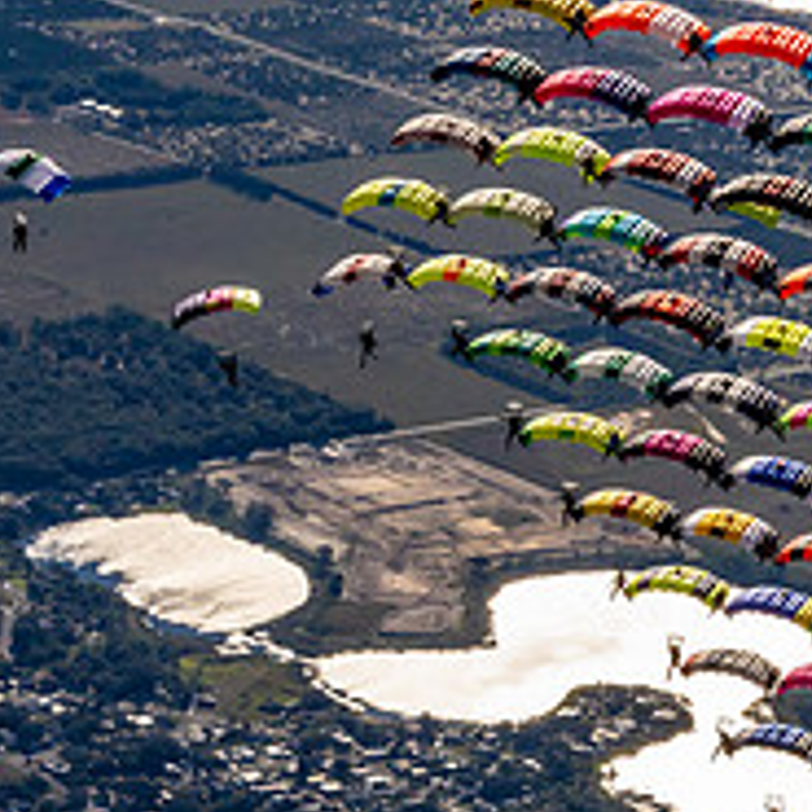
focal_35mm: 226
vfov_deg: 7.7
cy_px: 307
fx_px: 5998
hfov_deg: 7.7
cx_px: 887
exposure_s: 1/2000
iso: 1250
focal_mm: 70
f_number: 16
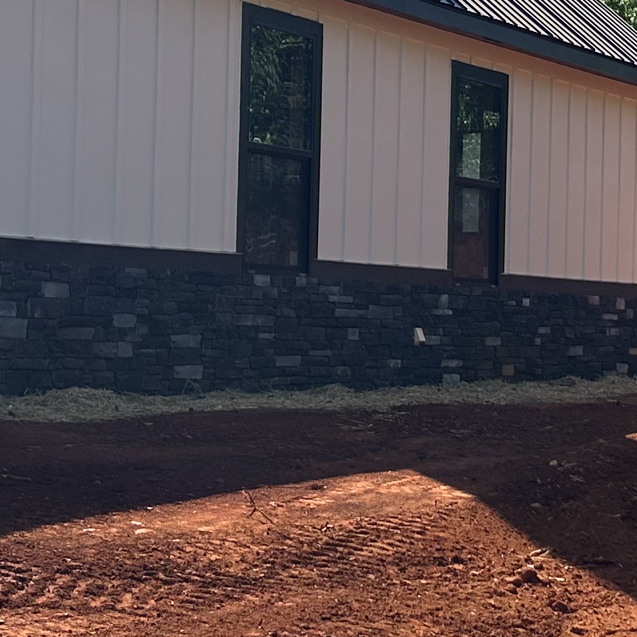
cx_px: 411
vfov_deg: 17.9
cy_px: 257
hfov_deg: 17.9
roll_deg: -0.6
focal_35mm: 97
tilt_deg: +2.9
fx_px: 2019
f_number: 1.5
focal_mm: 5.7
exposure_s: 1/3831
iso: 50
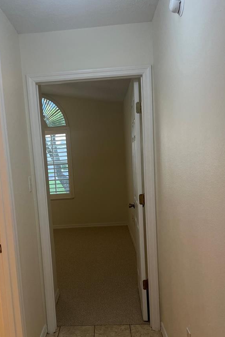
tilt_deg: -7.5
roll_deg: +3.7
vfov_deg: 50.4
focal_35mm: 38
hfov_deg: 34.9
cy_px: 204
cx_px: 85
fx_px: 356
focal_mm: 5.7
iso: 50
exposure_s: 1/120
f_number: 1.5
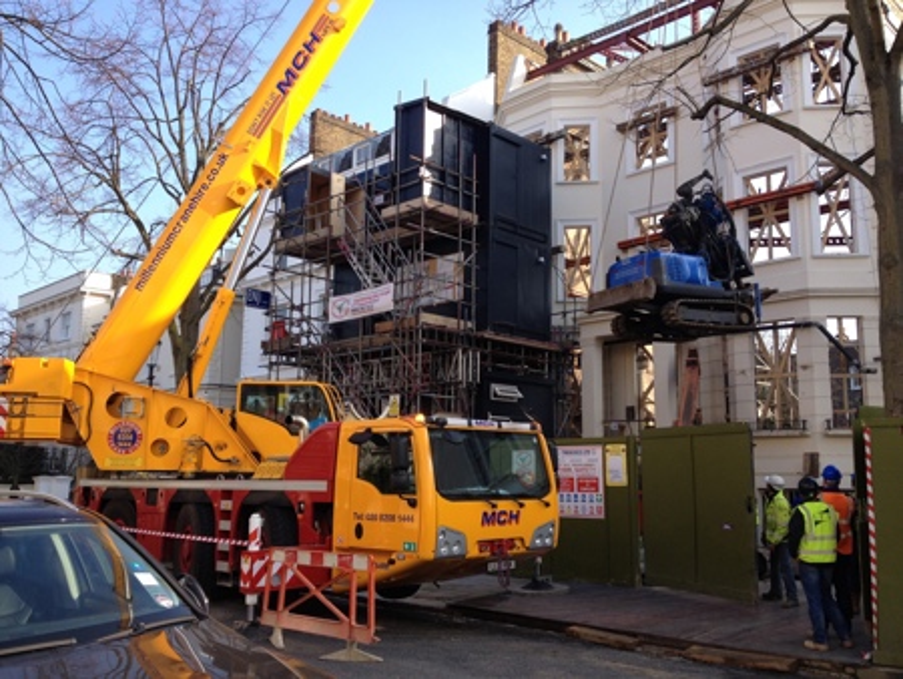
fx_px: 914
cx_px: 452
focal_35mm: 35
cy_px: 340
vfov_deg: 40.7
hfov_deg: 52.6
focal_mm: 4.28
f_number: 2.4
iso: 50
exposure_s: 1/569
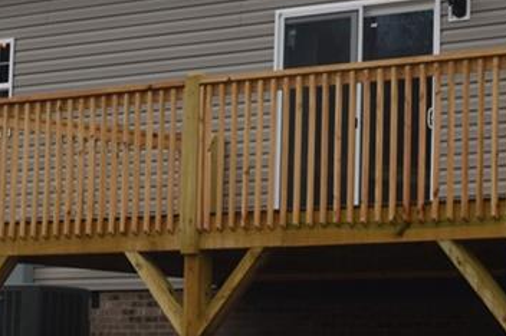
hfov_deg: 10.5
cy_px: 46
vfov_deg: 7.0
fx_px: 2759
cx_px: 171
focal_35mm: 196
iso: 100
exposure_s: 1/125
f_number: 5.6
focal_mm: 45
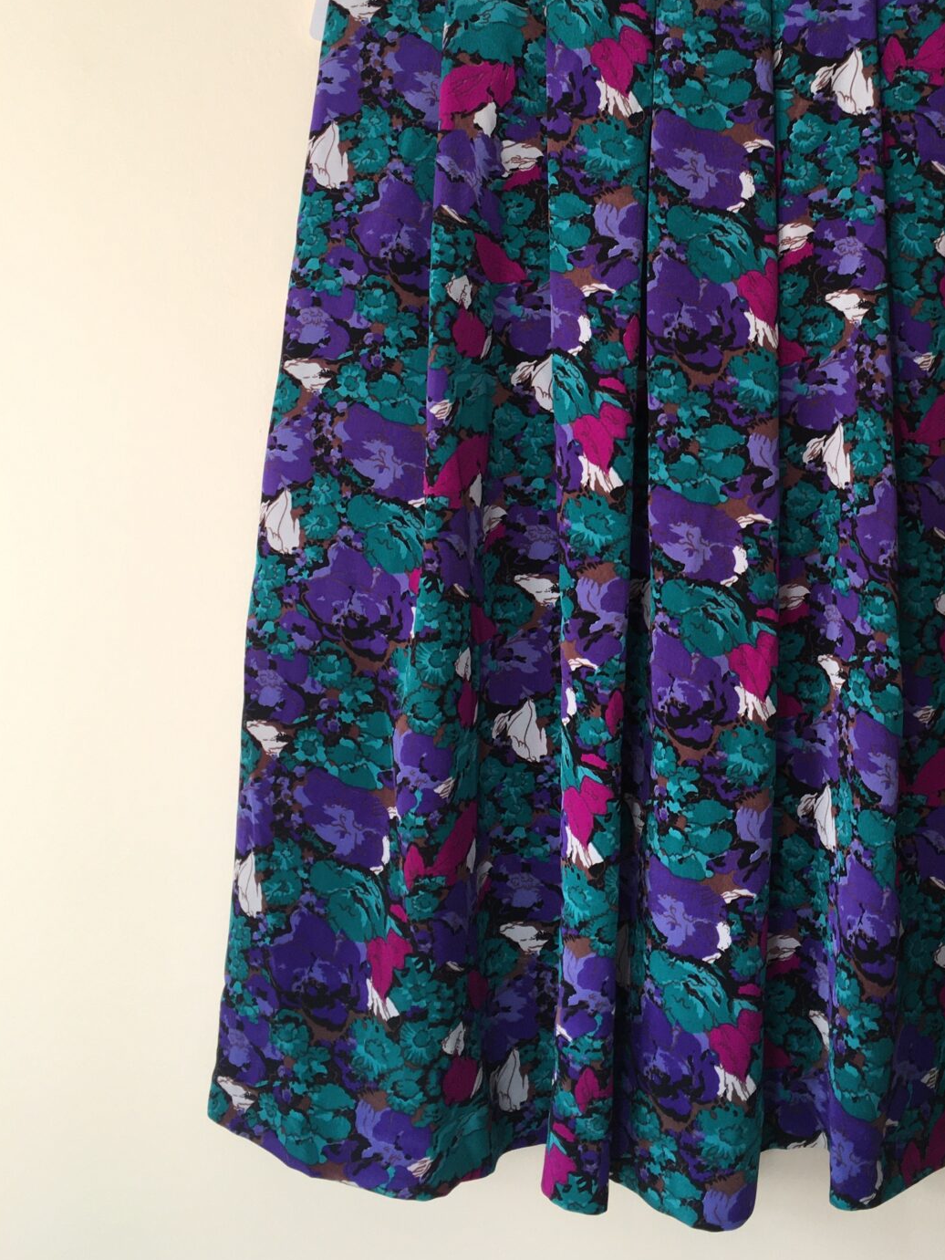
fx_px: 1565
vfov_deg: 43.1
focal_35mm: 43
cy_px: 403
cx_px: 681
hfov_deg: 33.1
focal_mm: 4.15
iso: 32
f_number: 2.2
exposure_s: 1/60
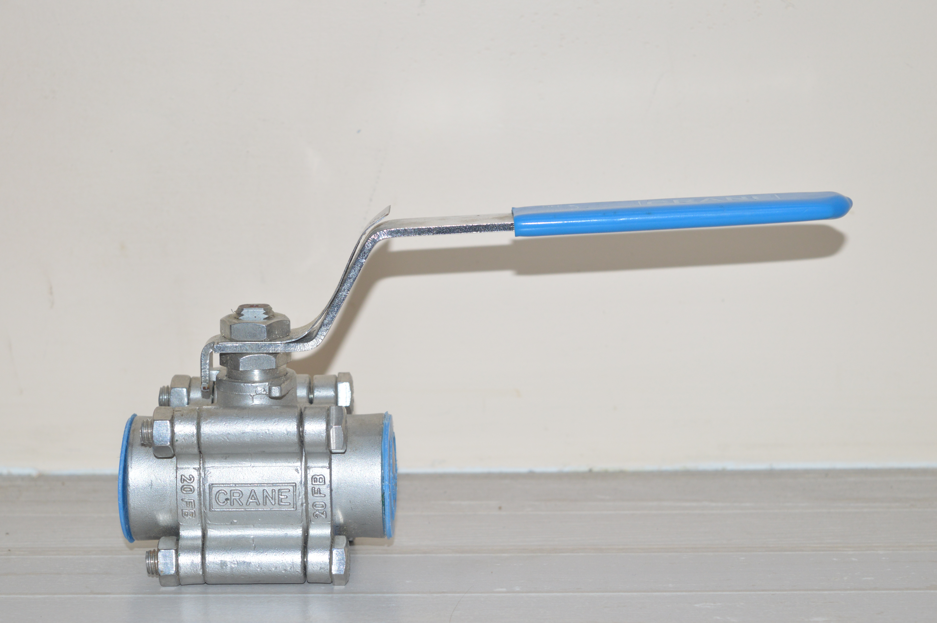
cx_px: 468
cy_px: 312
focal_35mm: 82
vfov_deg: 16.5
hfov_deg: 24.6
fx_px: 2145
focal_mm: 55
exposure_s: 1/60
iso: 400
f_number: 7.1
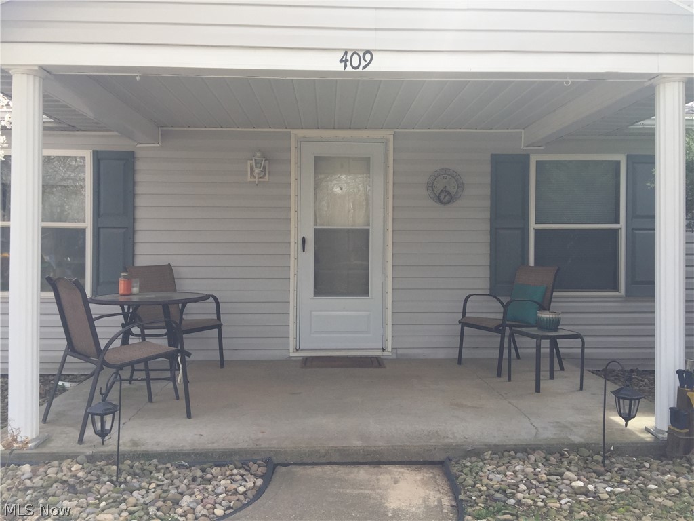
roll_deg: -0.9
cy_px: 260
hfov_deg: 61.7
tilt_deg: +0.1
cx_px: 347
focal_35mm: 29
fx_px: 581
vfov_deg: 48.2
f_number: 2.2
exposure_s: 1/476
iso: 32
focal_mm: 4.15
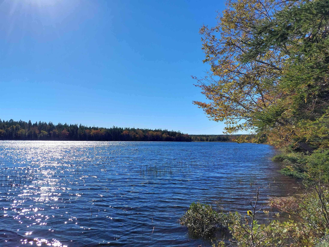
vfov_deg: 56.8
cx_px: 164
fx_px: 228
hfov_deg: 71.6
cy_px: 124
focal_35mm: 24
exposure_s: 1/1414
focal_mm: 5.23
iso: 25
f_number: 1.8
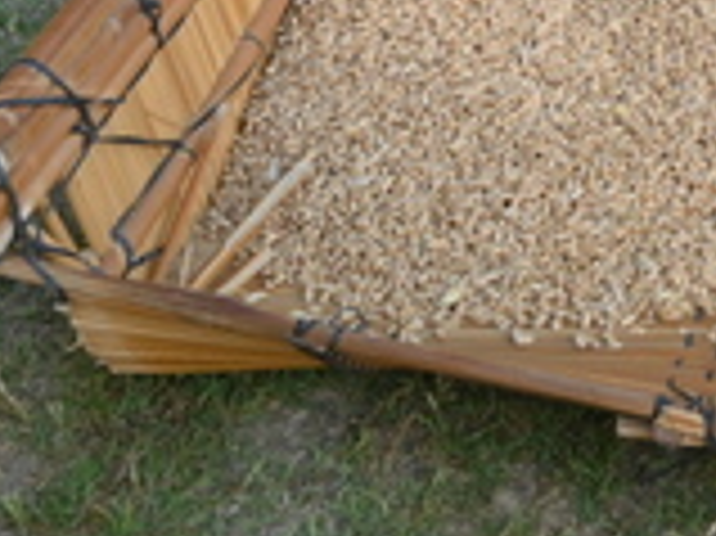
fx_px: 2938
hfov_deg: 13.2
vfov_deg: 9.8
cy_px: -486
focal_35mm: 142
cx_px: 1054
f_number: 8
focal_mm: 22.5
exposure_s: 1/160
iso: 200
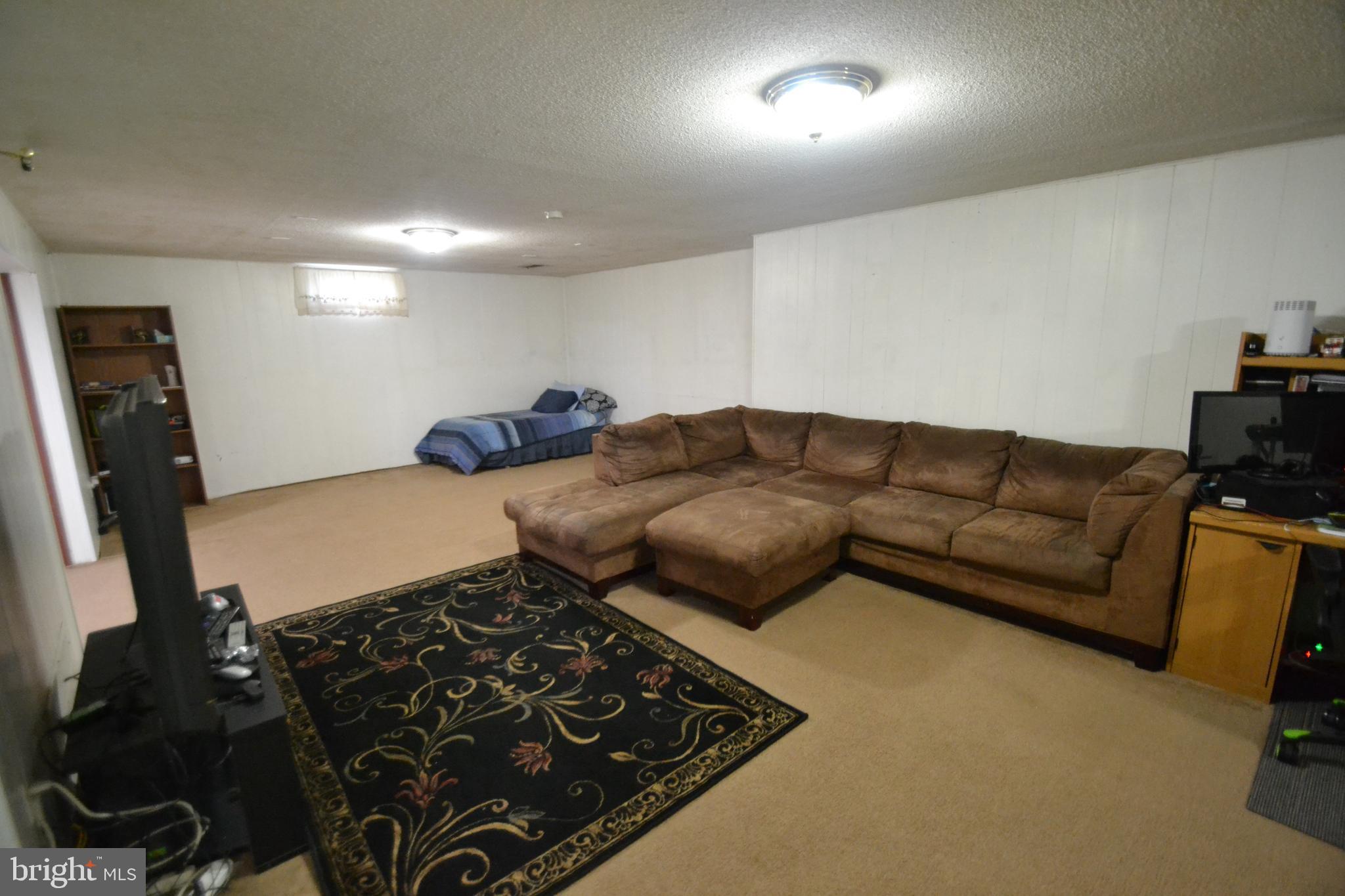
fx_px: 560
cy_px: 448
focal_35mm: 15
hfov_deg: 100.4
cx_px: 672
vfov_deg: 77.3
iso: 3200
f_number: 3.5
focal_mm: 10
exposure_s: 1/50
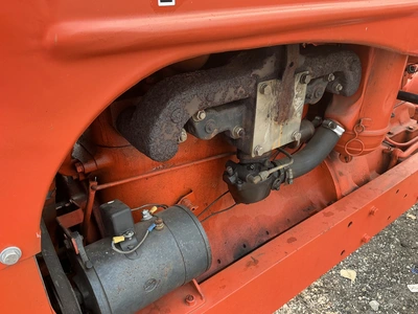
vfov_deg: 49.7
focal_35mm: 28
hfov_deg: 63.4
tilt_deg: -29.8
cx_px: 209
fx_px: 338
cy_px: 157
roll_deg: -4.0
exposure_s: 1/132
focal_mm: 3
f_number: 1.8
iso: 20
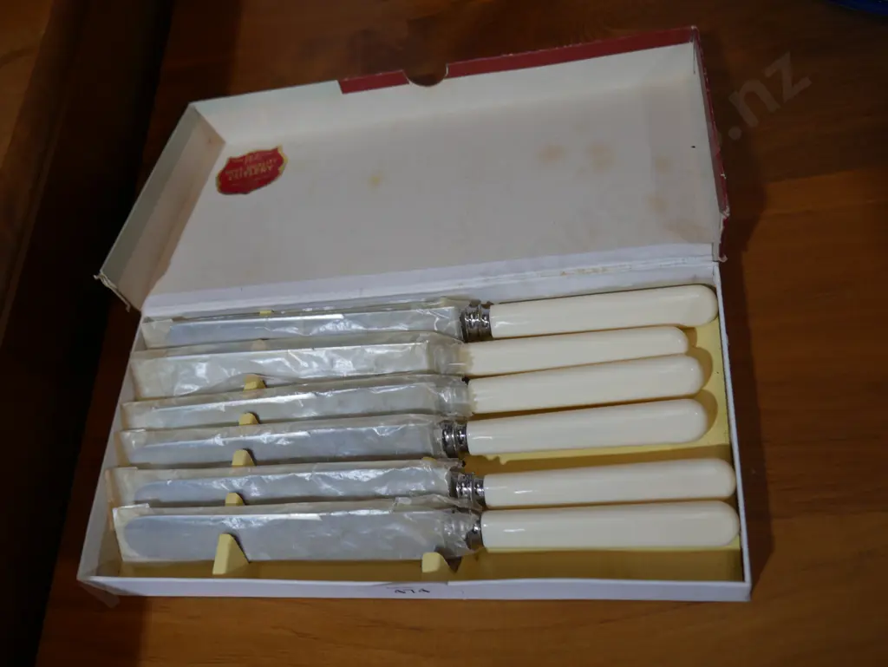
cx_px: 444
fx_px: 873
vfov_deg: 41.8
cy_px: 334
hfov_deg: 53.9
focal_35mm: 34
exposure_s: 1/100
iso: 200
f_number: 4
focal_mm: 17
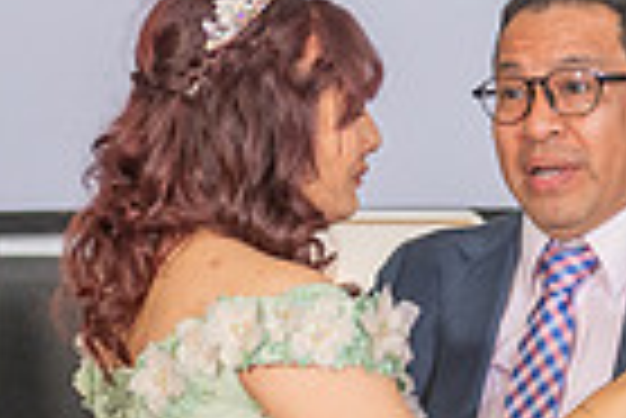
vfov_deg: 4.8
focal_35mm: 283
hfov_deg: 7.3
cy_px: 734
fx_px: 4926
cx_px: 195
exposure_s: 1/160
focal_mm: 45
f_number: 3.5
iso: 500
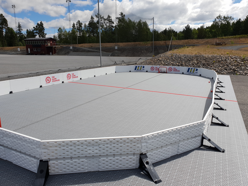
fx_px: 186
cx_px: 124
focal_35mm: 26
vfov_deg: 53.1
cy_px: 93
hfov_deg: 67.3
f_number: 2.4
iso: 50
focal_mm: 4.3
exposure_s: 1/1912
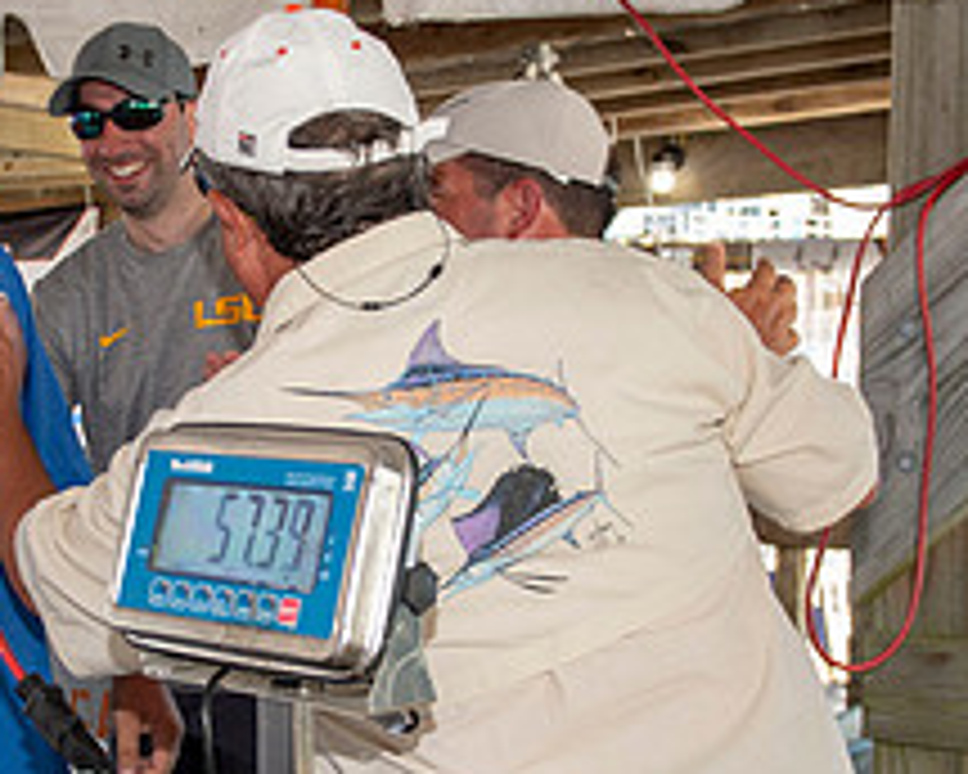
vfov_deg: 21.5
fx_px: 2034
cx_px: 266
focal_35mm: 71
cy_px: 477
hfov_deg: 26.5
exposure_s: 1/100
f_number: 3.5
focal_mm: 28
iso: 100
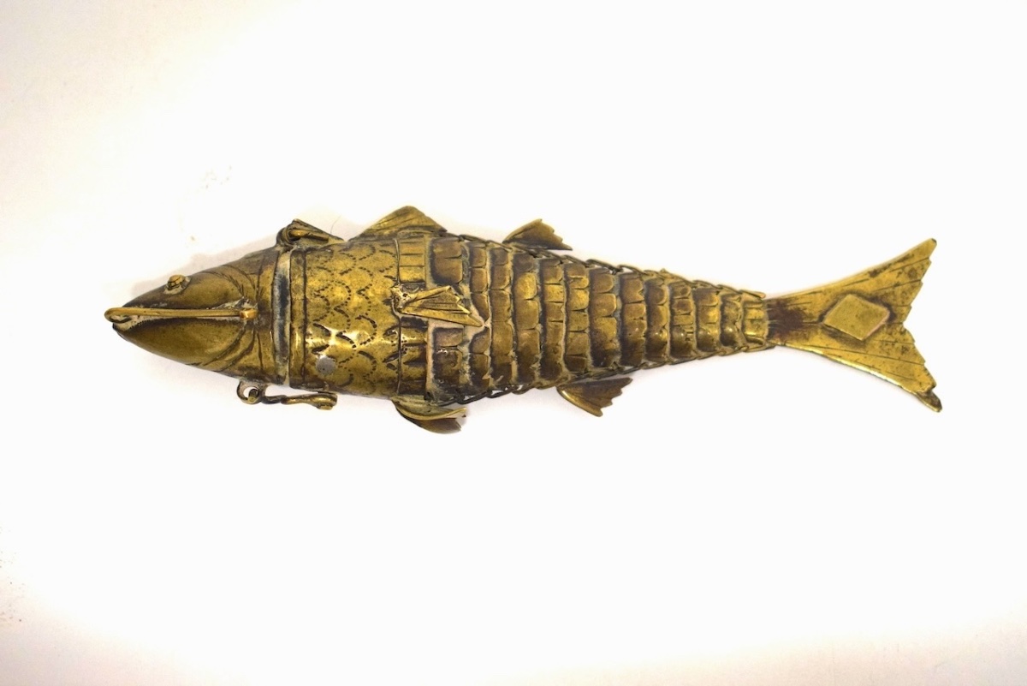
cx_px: 514
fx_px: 1627
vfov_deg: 23.8
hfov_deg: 35.0
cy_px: 343
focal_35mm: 57
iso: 1800
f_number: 4.8
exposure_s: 1/125
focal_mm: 38
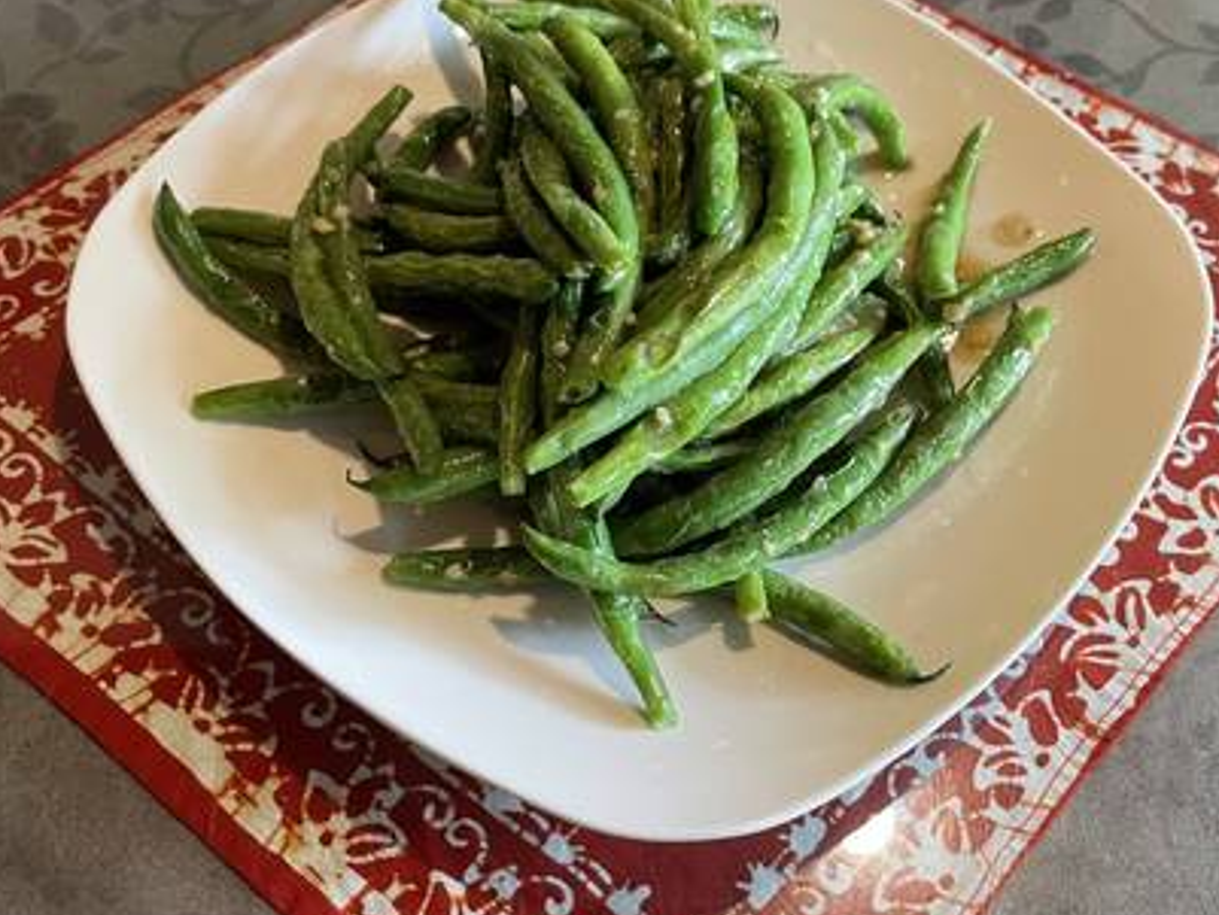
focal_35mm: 38
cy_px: 416
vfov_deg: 37.7
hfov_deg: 49.0
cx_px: 629
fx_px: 1339
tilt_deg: -56.9
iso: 160
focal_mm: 5.1
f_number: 1.6
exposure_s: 1/60
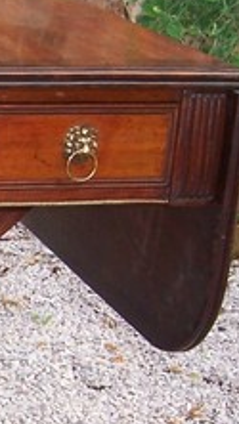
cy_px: 344
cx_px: -275
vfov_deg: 19.9
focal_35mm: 106
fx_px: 1193
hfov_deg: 10.3
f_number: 3
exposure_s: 1/180
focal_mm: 6
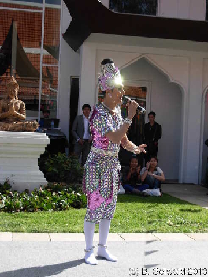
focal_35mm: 64
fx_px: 513
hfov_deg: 22.9
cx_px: 104
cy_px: 138
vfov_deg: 30.3
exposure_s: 1/724
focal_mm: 10.5
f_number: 3.4
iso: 79
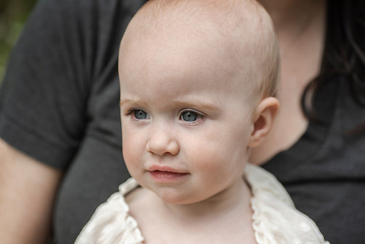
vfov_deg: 15.2
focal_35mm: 90
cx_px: 182
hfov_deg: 22.6
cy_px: 122
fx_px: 913
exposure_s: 1/4000
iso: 400
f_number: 4
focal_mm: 90
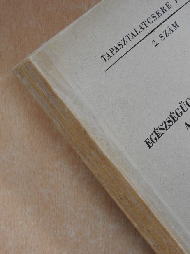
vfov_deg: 18.1
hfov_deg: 13.6
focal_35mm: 109
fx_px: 799
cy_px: 126
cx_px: 96
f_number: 4.8
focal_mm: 18.8
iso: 400
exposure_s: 1/25
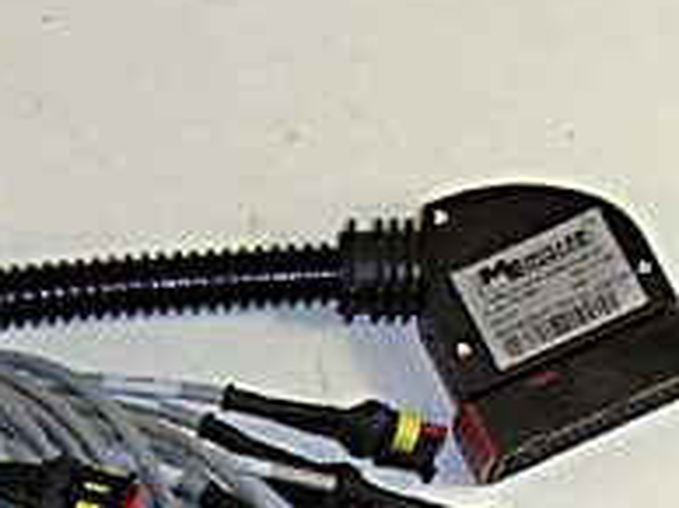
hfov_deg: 14.7
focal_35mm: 132
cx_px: 14
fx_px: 2586
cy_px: 792
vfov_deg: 10.8
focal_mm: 7.28
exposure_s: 1/60
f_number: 4.7
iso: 200
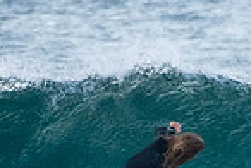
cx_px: 265
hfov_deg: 0.7
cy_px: 196
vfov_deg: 0.5
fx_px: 20771
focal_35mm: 2973
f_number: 5.6
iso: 1800
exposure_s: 1/1250
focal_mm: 500
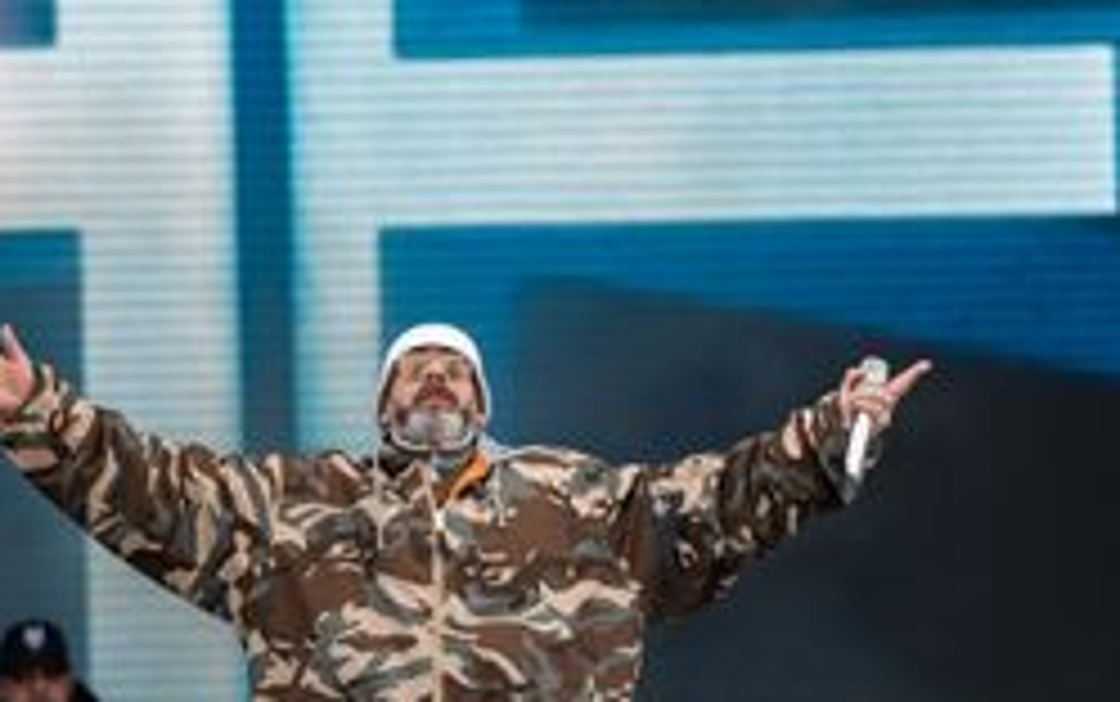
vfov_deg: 3.7
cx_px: 414
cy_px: 731
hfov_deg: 5.9
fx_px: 10935
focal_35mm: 358
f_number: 2.8
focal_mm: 171
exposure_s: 1/2000
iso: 125
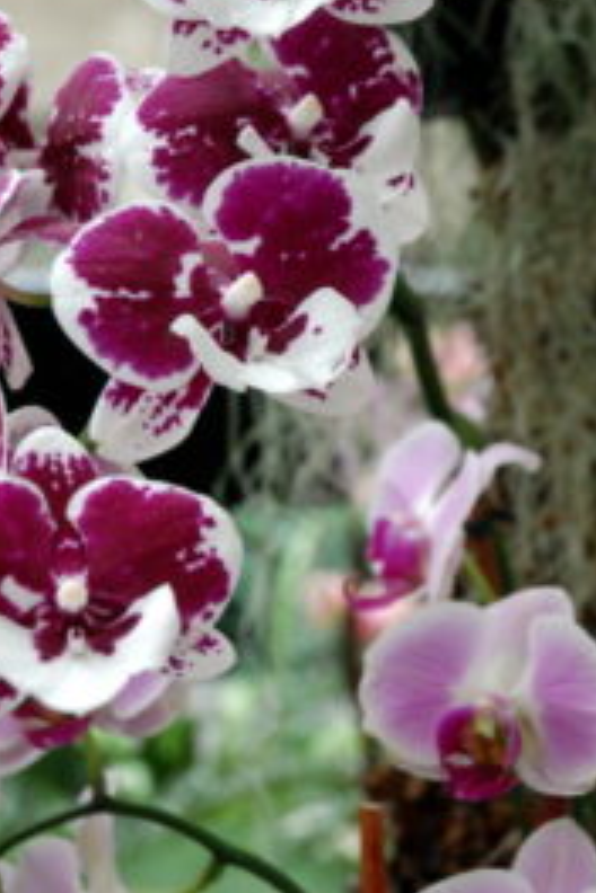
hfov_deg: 11.0
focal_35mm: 125
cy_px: 330
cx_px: 393
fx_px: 3104
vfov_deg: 16.4
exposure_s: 1/40
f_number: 4.5
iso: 800
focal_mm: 44
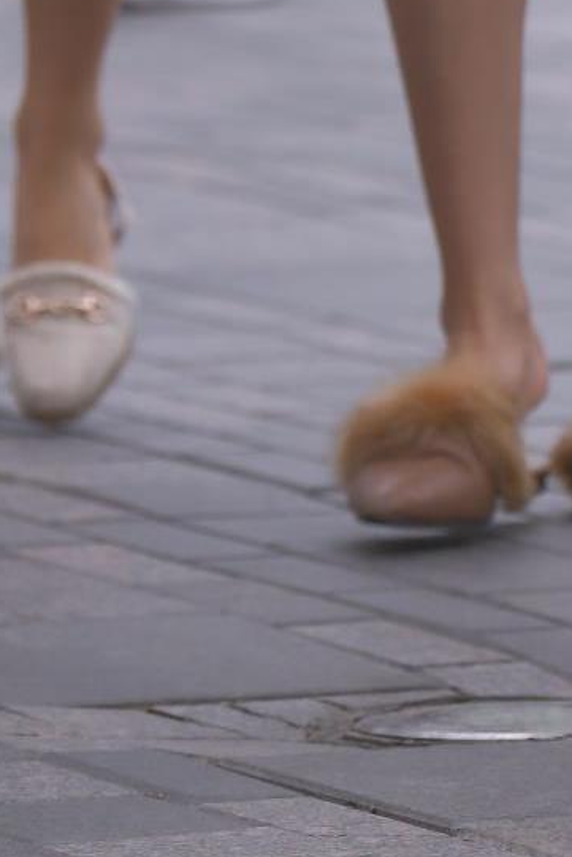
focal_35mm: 709
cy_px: -467
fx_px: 16886
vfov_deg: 2.9
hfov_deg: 1.9
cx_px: 793
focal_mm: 155
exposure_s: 1/800
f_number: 3.5
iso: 400
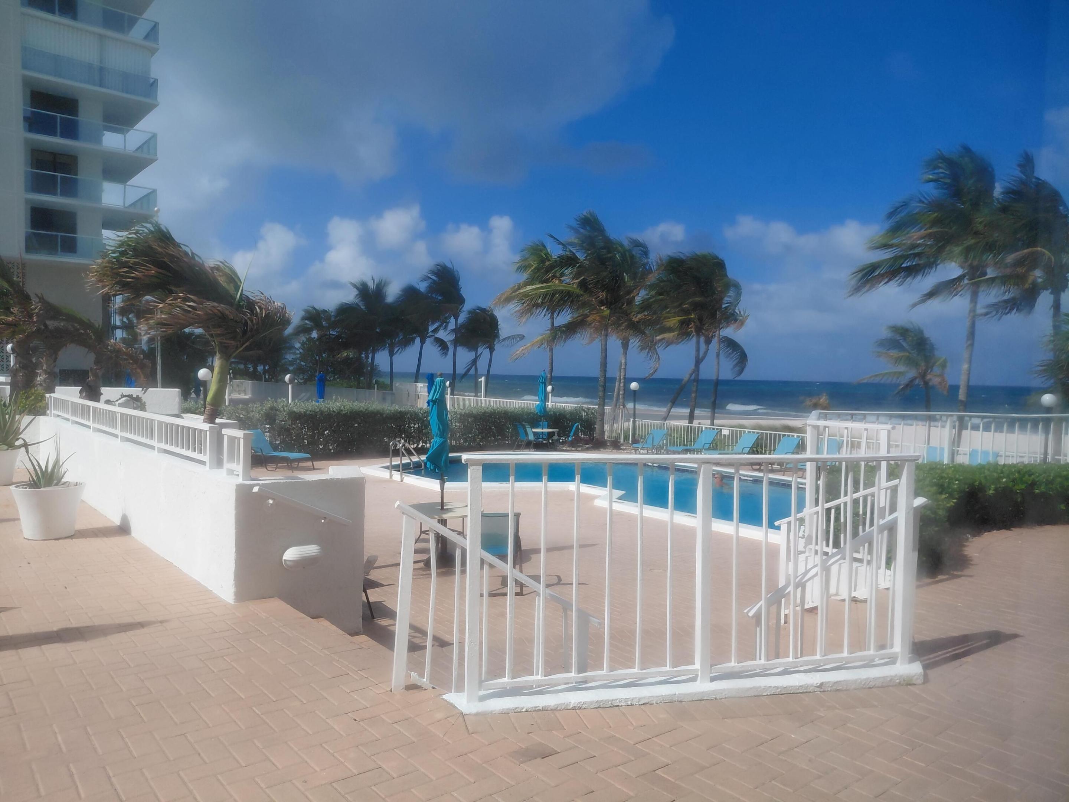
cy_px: 401
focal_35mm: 25
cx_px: 534
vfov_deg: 54.9
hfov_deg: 69.4
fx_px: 772
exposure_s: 1/1661
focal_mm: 4.69
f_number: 1.8
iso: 50
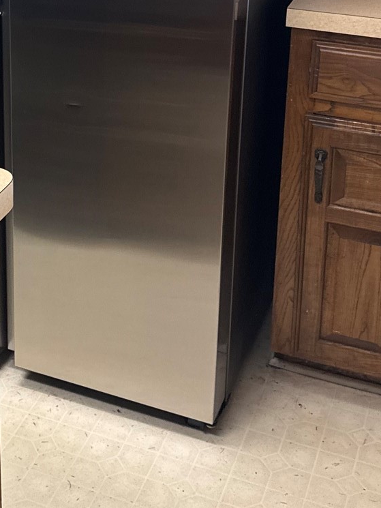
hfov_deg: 21.8
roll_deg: +1.7
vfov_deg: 28.0
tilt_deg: -17.8
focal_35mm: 66
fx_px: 968
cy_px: 27
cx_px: 53
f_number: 1.78
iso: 250
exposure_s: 1/60
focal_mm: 6.76
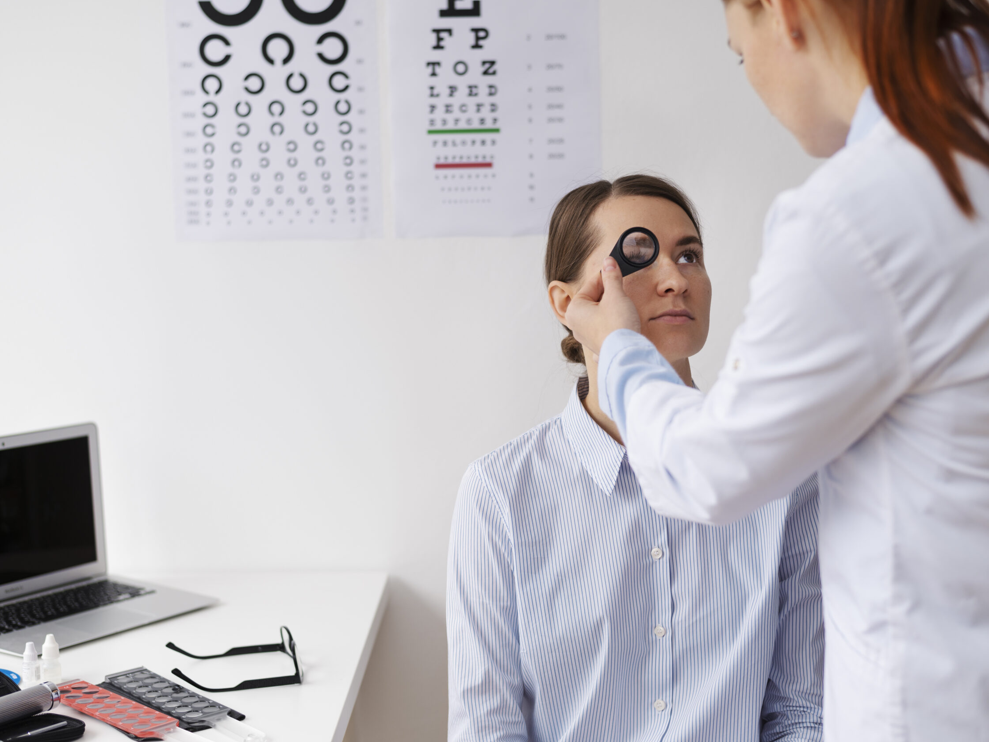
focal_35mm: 55
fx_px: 1571
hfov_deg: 34.9
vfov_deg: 26.6
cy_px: 375
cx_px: 527
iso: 250
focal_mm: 50
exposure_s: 1/200
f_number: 2.8
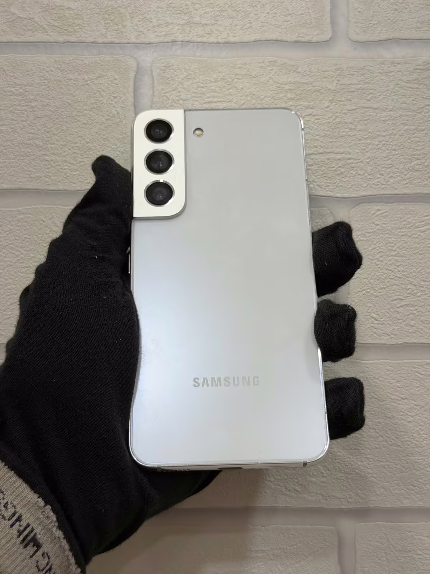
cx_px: 215
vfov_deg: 39.7
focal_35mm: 48
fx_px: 795
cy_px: 287
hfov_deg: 30.3
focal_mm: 6.76
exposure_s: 1/121
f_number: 1.78
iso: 50
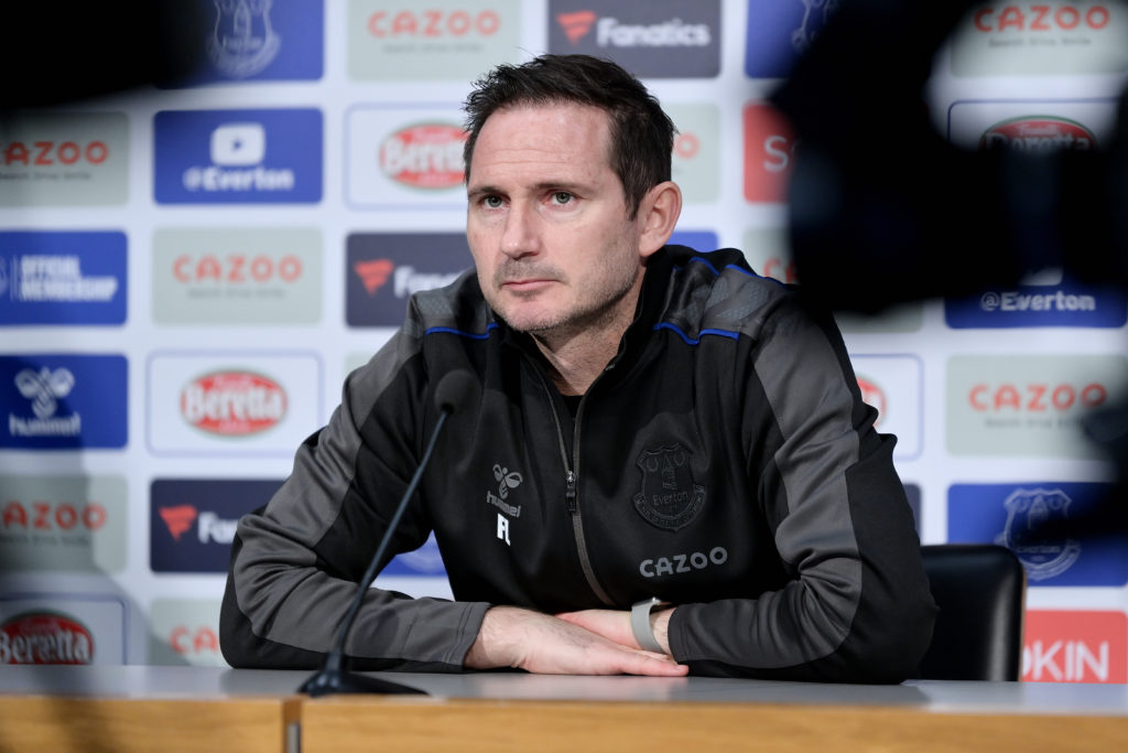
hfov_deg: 10.3
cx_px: 564
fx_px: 6267
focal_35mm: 200
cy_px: 376
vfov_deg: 6.9
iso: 2500
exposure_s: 1/320
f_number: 2.8
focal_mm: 200
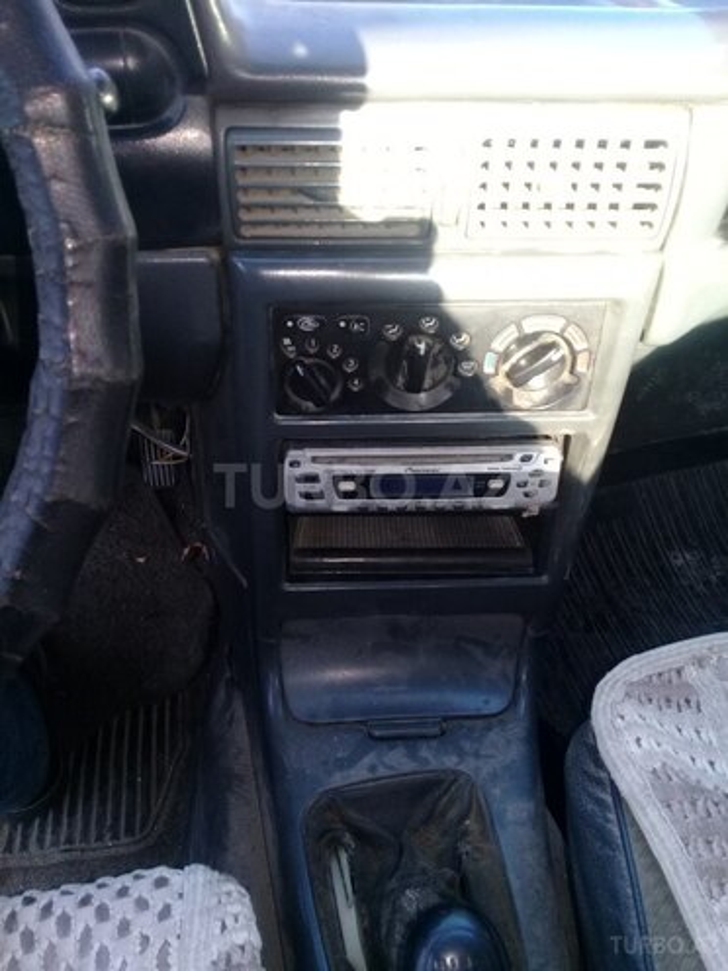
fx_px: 869
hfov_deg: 45.4
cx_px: 364
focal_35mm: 31
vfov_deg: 58.4
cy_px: 486
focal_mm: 3.3
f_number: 2.2
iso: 64
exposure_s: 1/33
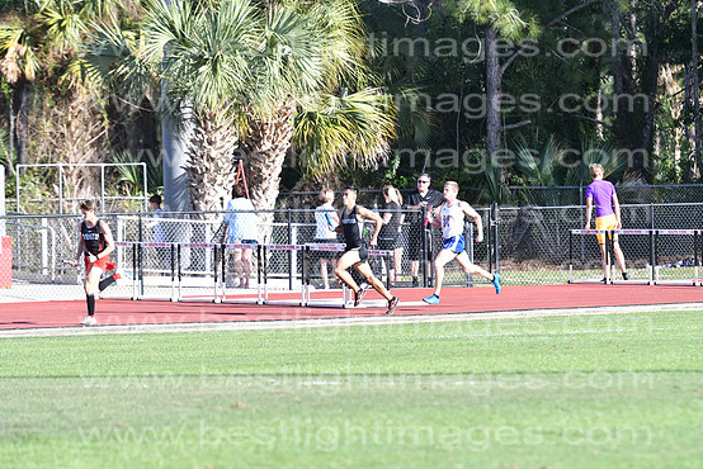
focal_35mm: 267
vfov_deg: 5.2
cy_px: 241
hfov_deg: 7.7
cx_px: 365
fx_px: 5216
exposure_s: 1/2500
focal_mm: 170
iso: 800
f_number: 5.6
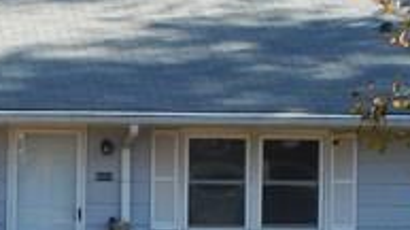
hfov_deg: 9.8
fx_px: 2389
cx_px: 53
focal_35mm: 220
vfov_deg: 5.5
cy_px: 183
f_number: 3.4
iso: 125
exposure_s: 1/250
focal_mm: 6.8
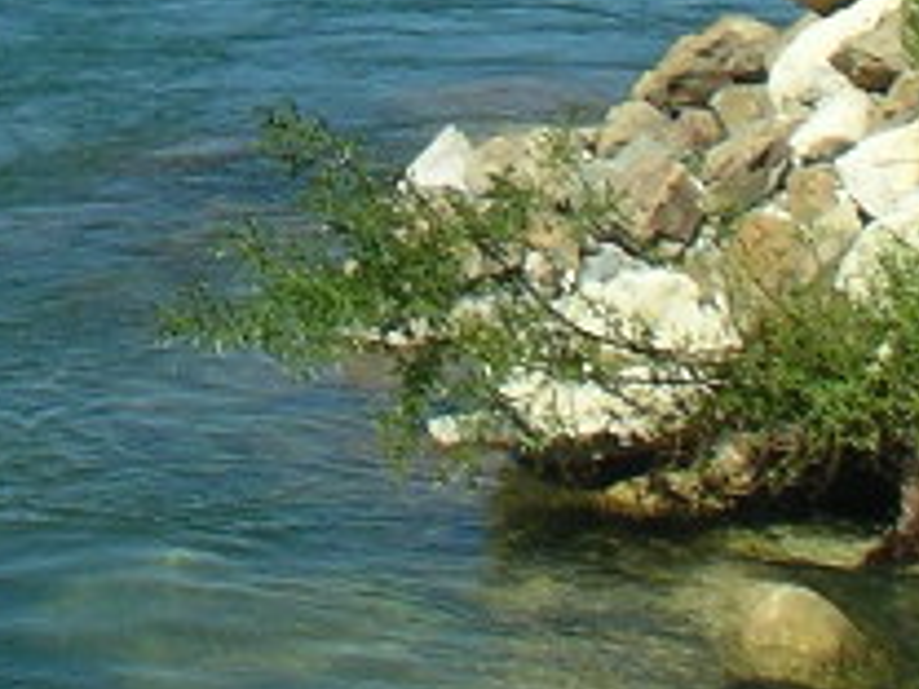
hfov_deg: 10.8
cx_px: 84
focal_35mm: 182
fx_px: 4832
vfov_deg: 7.9
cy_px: -459
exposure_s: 1/200
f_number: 6.9
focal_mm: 5.7
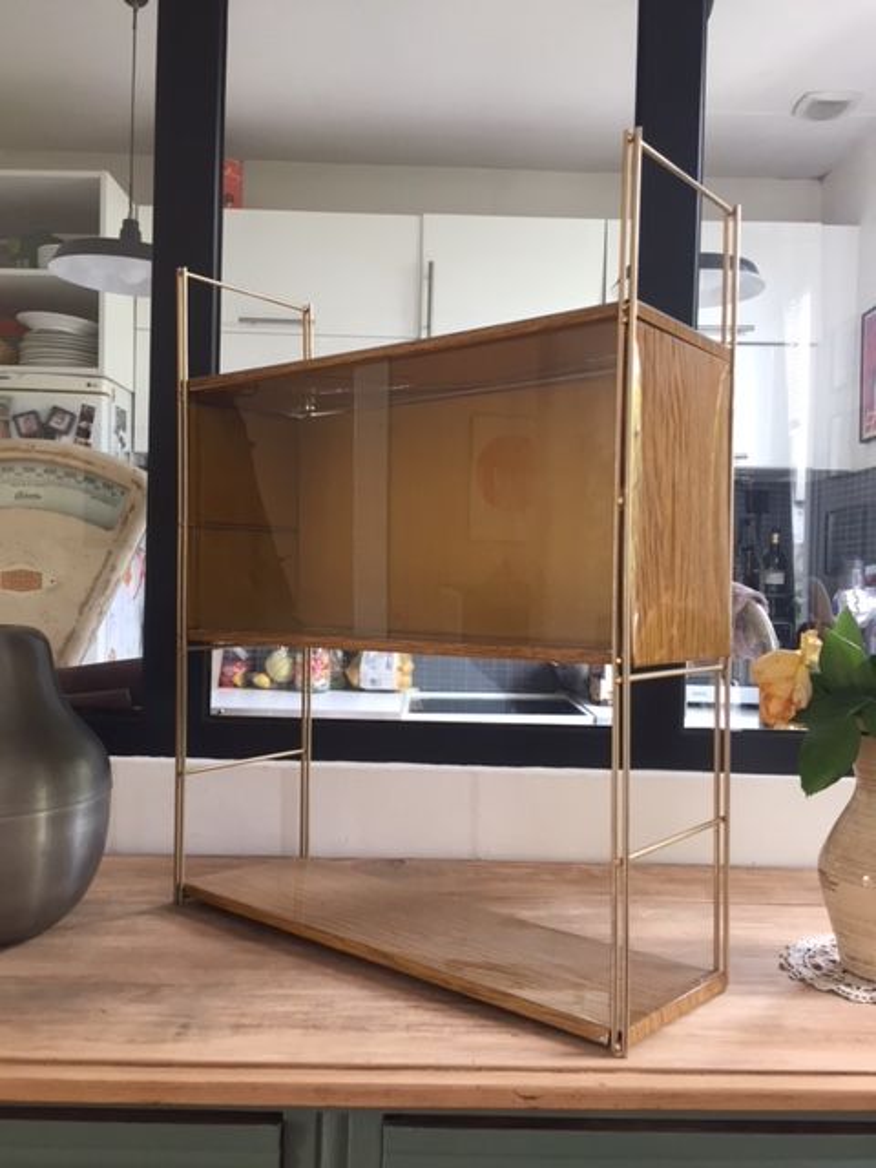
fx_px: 979
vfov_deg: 61.7
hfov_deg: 48.2
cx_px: 438
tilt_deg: -1.0
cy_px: 584
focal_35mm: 29
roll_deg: -0.9
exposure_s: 1/33
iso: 100
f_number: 2.2
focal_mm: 4.15
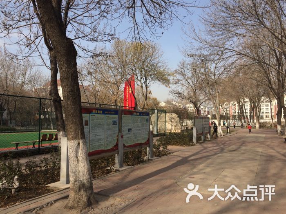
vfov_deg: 48.2
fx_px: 240
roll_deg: +0.4
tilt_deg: +3.9
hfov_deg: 61.7
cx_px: 143
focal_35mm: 29
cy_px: 107
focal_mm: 4.15
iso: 32
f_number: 2.2
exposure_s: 1/1466
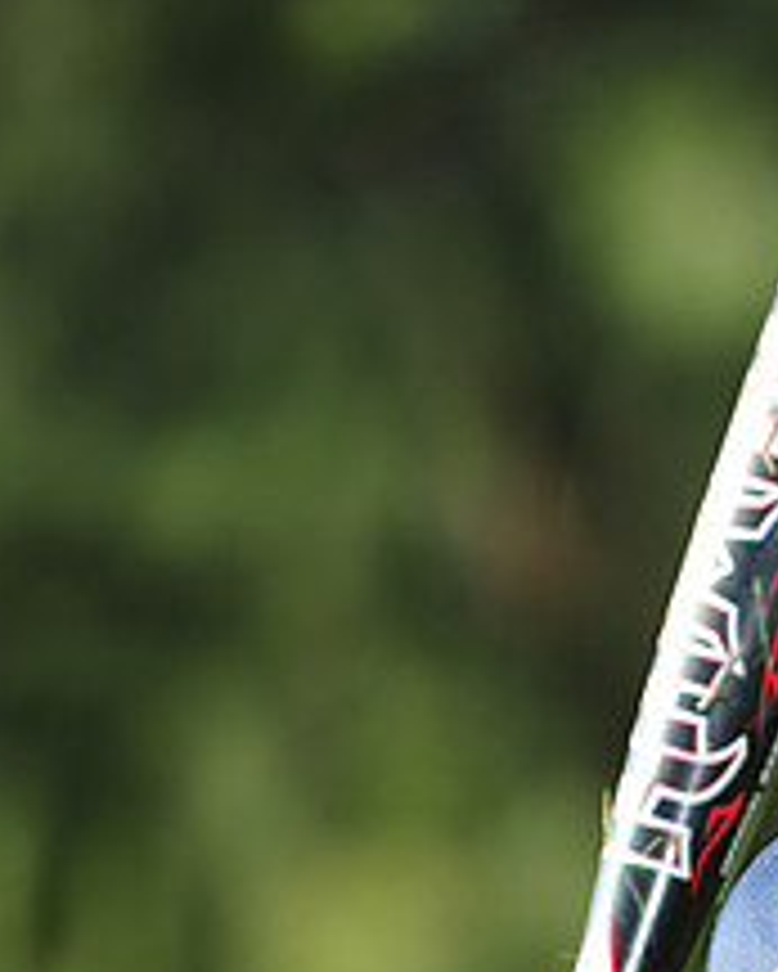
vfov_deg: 3.8
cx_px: 823
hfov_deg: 3.1
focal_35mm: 503
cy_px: 1260
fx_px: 14467
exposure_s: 1/640
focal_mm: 200
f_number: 4.5
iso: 200
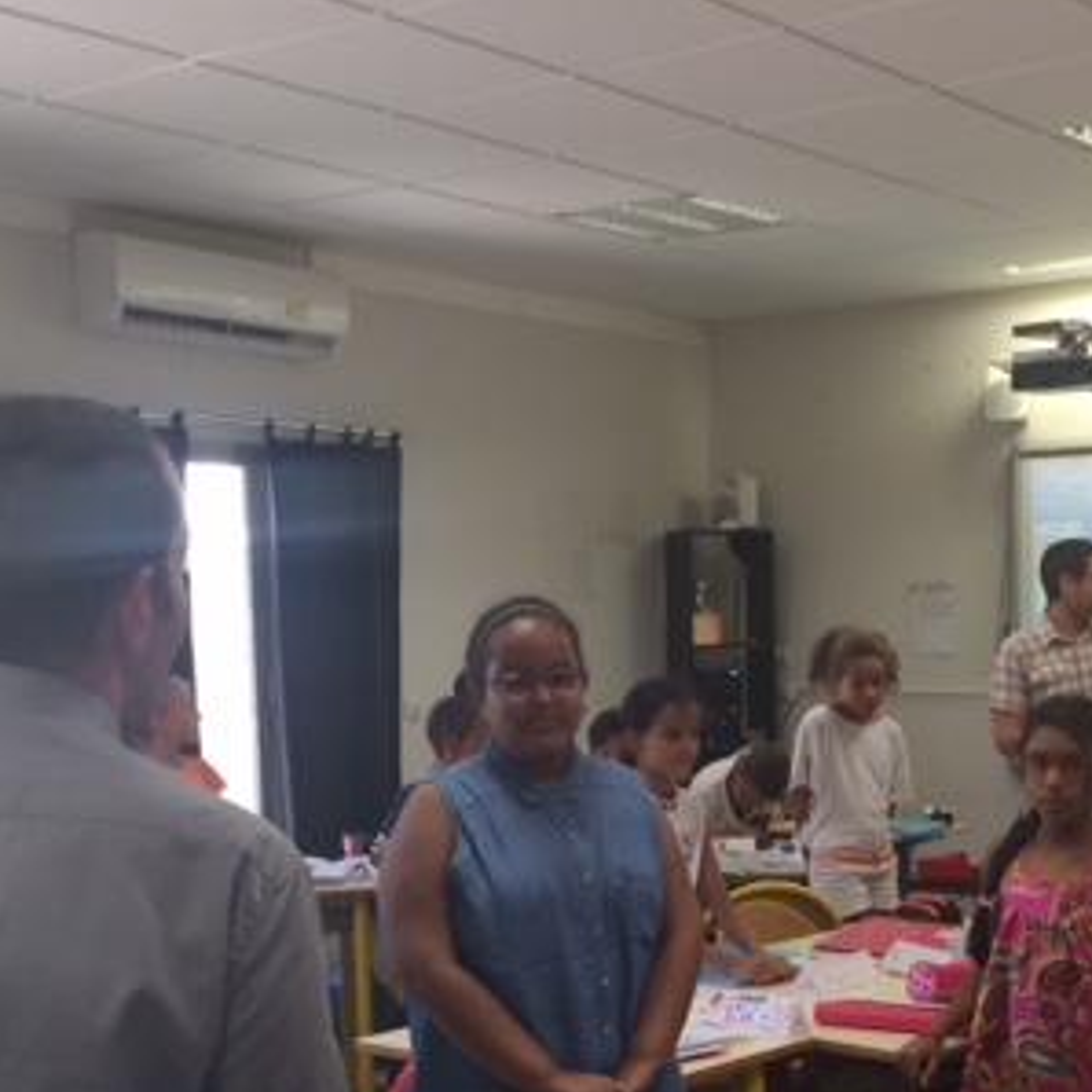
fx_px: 1963
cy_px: 843
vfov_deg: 30.5
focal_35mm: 55
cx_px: 814
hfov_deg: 30.6
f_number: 2.2
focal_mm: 4.15
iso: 40
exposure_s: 1/33
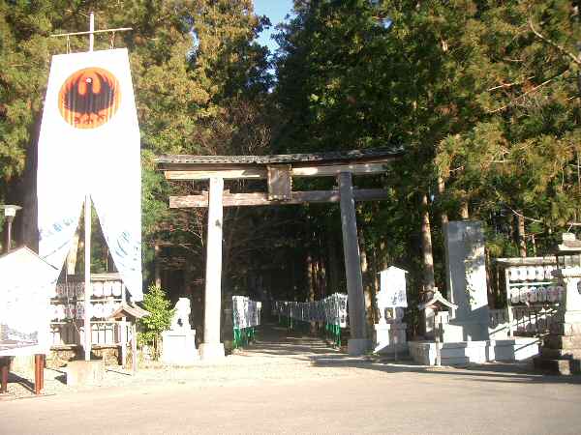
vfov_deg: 40.7
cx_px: 290
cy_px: 218
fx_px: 587
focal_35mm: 35
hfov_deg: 52.6
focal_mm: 5.8
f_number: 2.6
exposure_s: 1/250
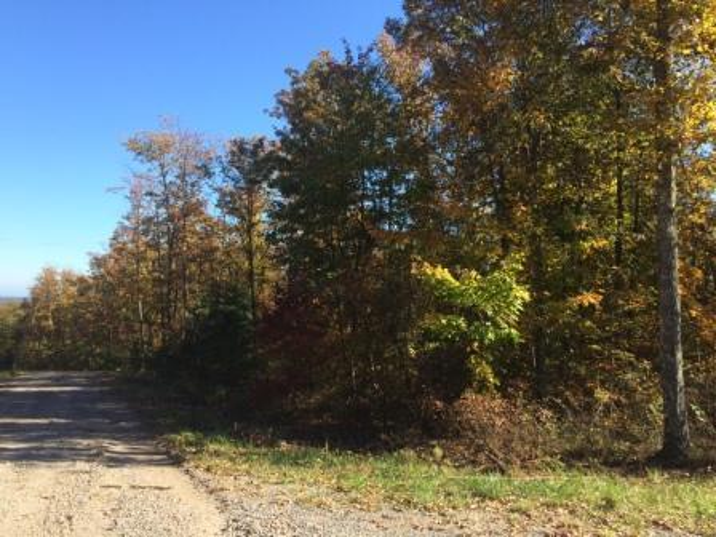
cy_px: 268
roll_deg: -1.8
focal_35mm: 29
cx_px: 358
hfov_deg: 61.7
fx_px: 600
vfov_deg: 48.2
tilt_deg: +1.7
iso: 32
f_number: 2.2
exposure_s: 1/789
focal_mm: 4.15
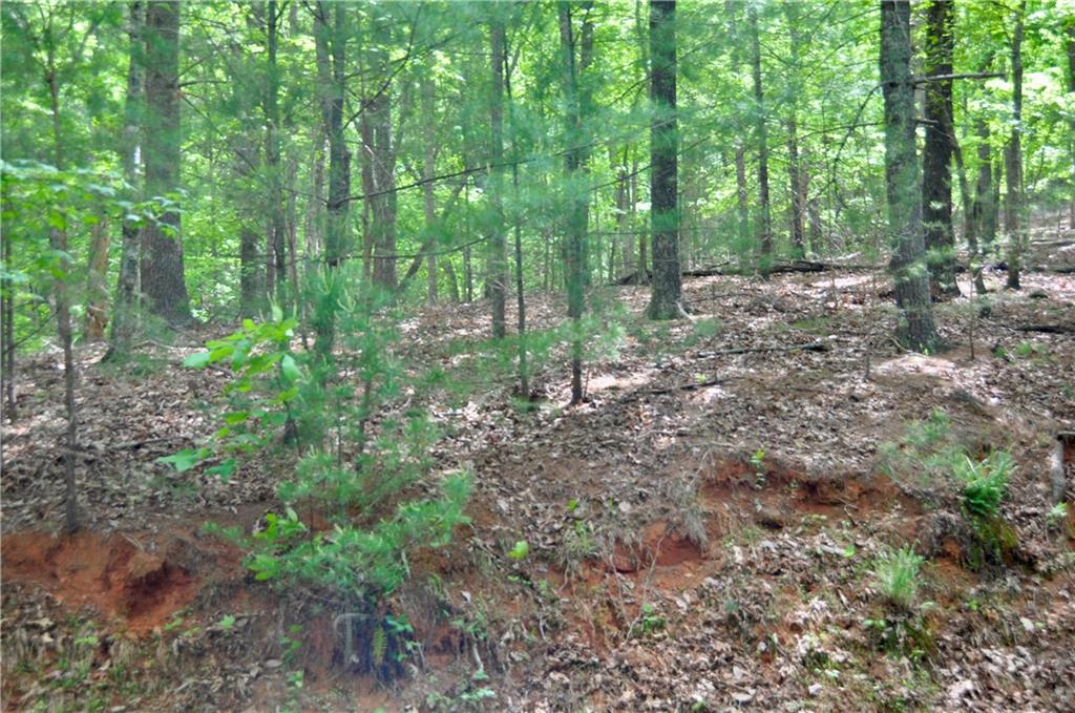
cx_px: 538
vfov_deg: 32.9
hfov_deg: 48.0
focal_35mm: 40
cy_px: 356
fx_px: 1207
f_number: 4.5
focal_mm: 27
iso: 200
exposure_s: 1/80
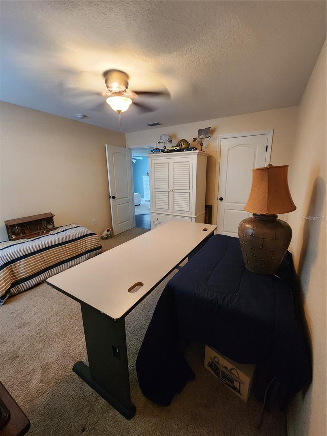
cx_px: 164
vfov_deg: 106.2
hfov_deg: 89.9
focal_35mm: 13
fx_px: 164
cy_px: 218
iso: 500
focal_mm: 2.2
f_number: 2.2
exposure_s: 1/30
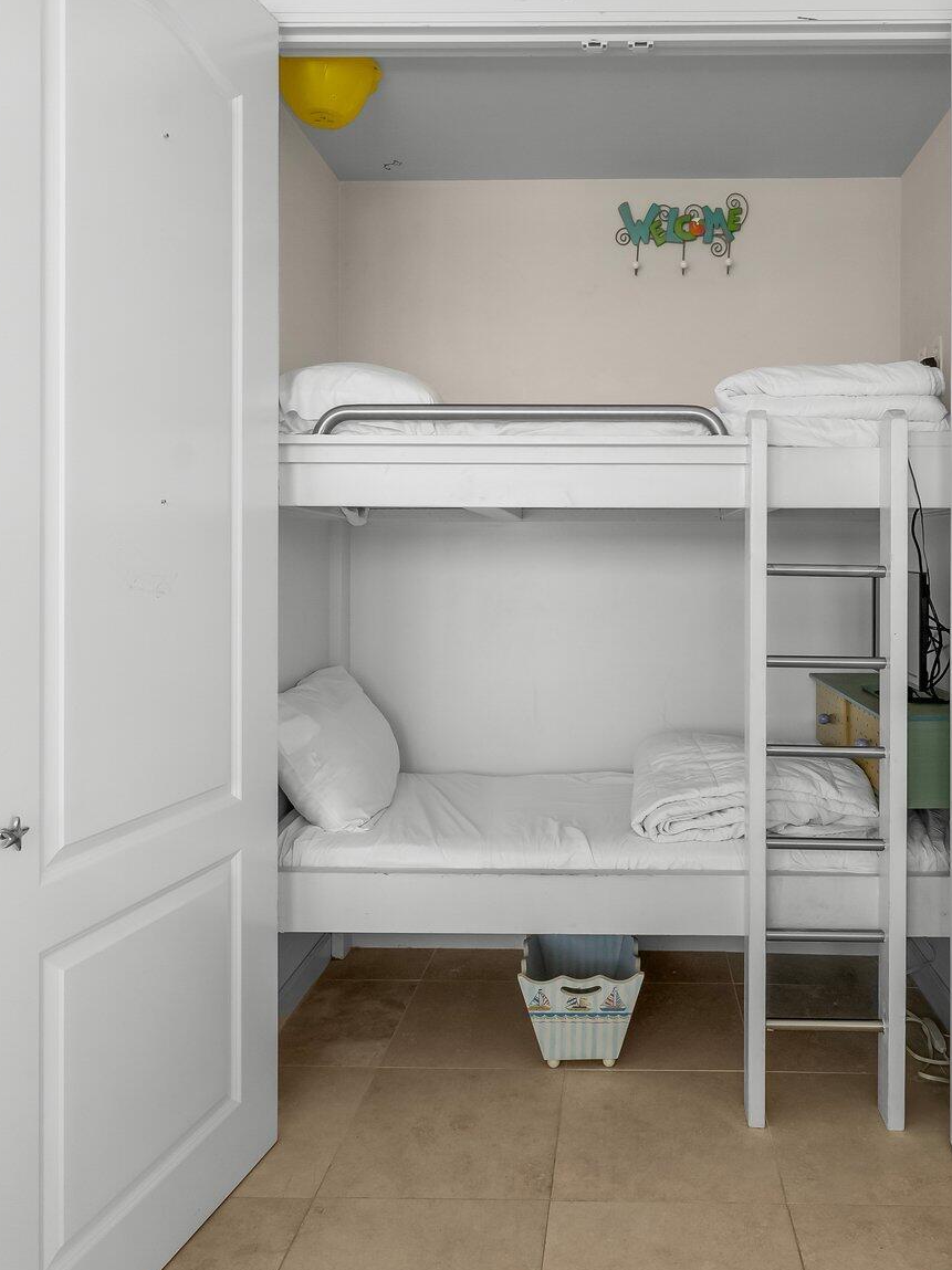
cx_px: 620
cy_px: 555
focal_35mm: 24
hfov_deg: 55.8
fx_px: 881
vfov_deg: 71.3
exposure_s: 1/25
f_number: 8
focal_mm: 14
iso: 400
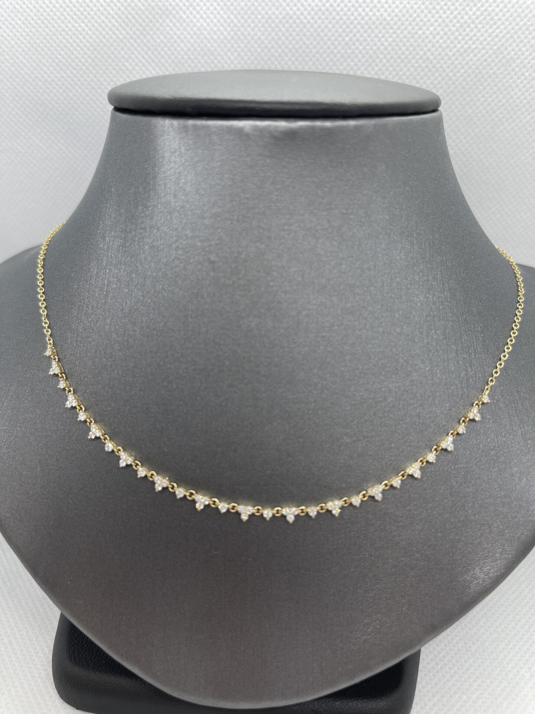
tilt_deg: -25.1
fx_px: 515
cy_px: 357
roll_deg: -0.9
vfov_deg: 69.4
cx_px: 268
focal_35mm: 25
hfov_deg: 54.9
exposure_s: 1/120
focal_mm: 5.1
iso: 32
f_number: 1.6
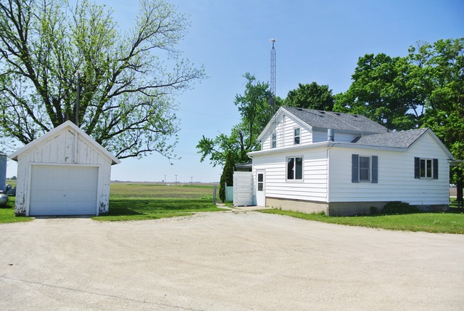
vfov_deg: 48.0
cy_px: 156
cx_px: 232
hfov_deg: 67.3
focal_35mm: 27
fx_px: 348
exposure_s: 1/1000
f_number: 5
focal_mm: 10
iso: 100
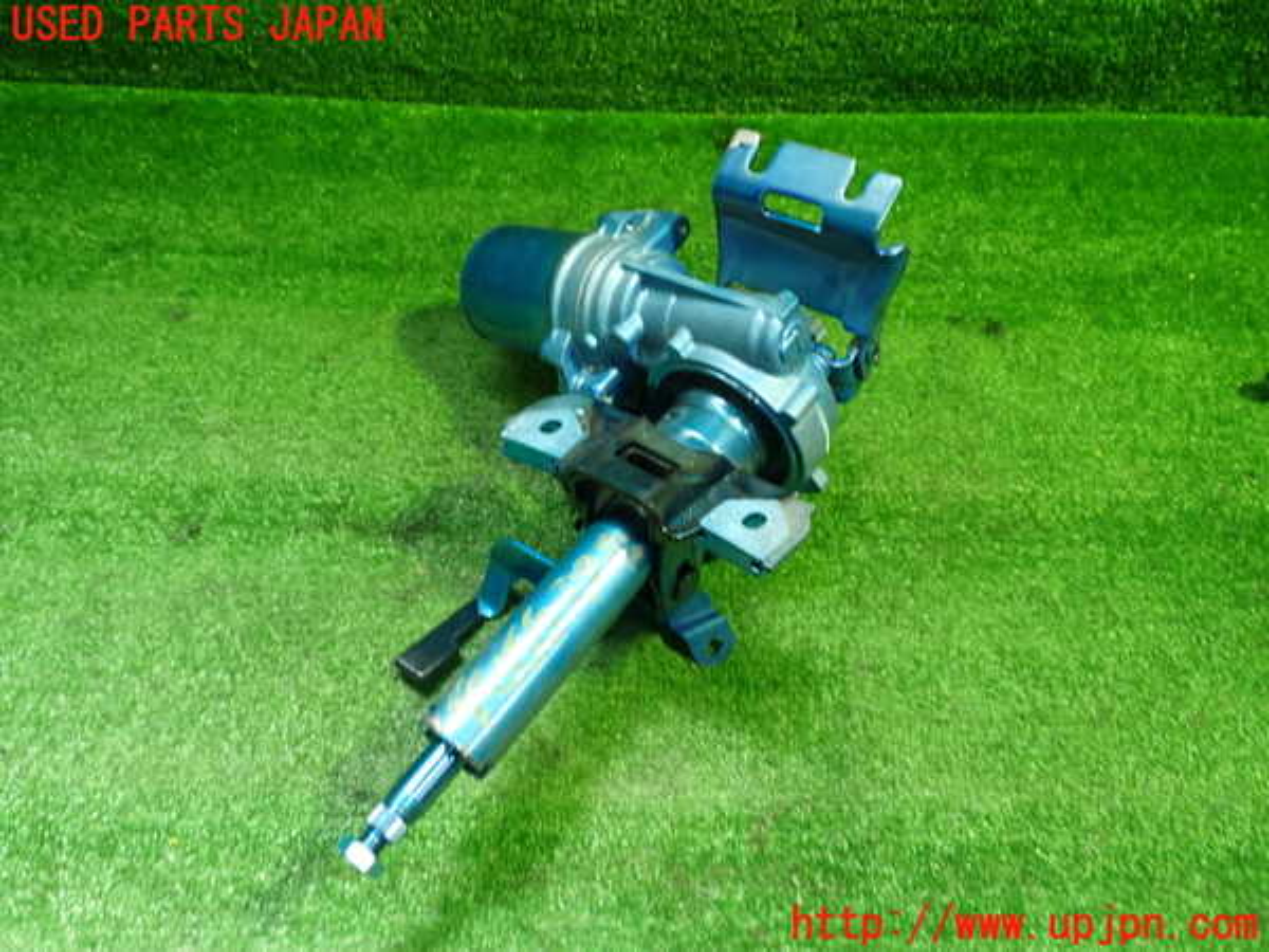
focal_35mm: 30
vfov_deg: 46.8
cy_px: 476
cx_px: 634
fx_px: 1100
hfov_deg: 60.0
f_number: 2.3
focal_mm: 5.4
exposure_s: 1/30
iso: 250
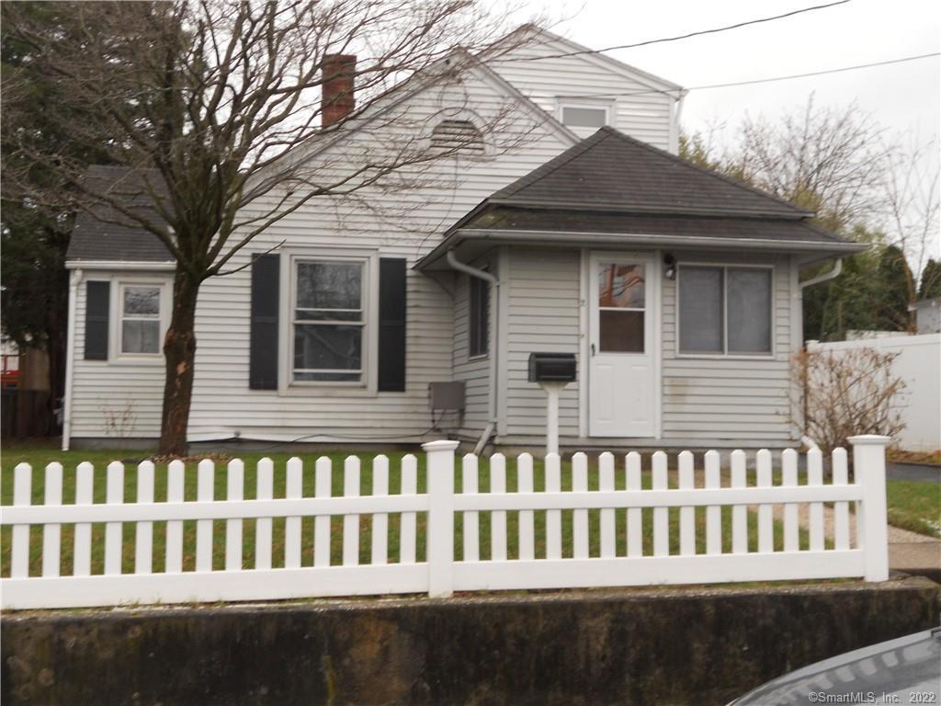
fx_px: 1250
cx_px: 470
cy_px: 353
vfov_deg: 31.5
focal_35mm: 46
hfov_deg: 41.2
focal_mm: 8.2
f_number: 4.3
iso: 80
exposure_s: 1/40
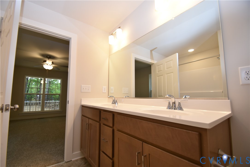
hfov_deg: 100.4
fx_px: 104
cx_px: 125
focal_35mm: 15
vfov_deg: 77.3
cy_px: 84
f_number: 4
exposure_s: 1/60
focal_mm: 10
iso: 200
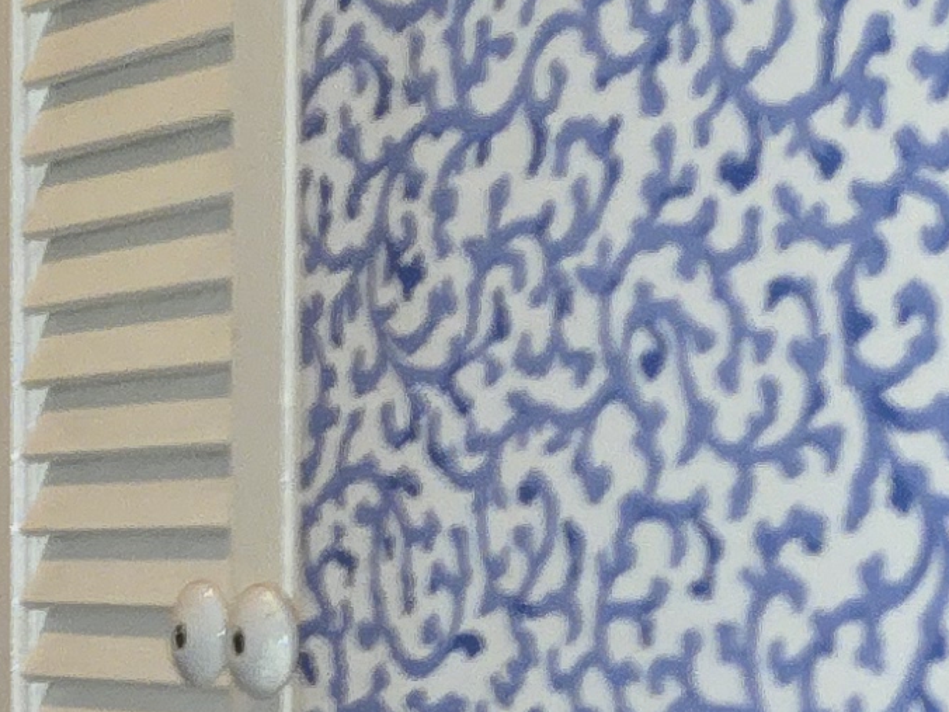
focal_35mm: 136
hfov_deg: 11.4
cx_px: -1491
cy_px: 1161
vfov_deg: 10.4
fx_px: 3728
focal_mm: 5.4
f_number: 1.8
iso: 125
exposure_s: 1/24
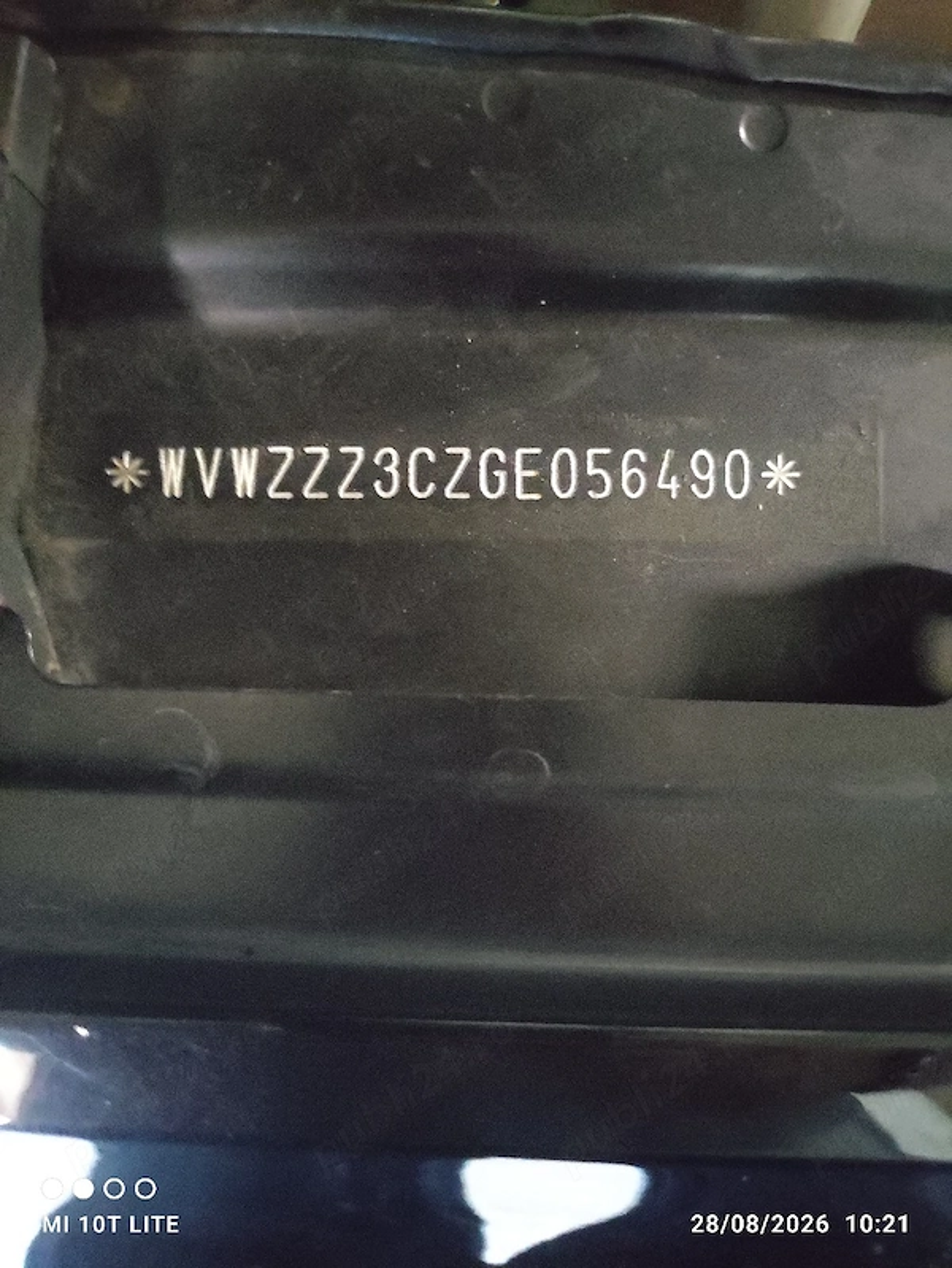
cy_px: 634
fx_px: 916
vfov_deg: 69.4
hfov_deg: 54.9
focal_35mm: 25
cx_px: 476
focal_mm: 5.43
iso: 12780
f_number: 1.89
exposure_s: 1/14
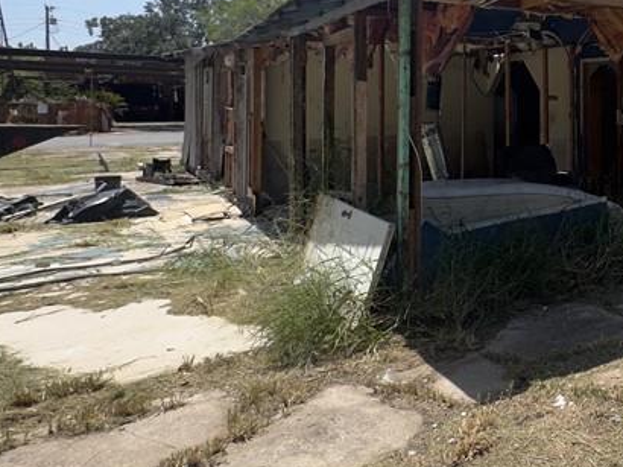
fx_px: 630
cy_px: 97
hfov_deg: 41.3
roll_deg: +0.8
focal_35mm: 35
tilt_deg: +1.0
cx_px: 694
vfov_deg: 39.2
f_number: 2.2
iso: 40
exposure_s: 1/932
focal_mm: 2.22
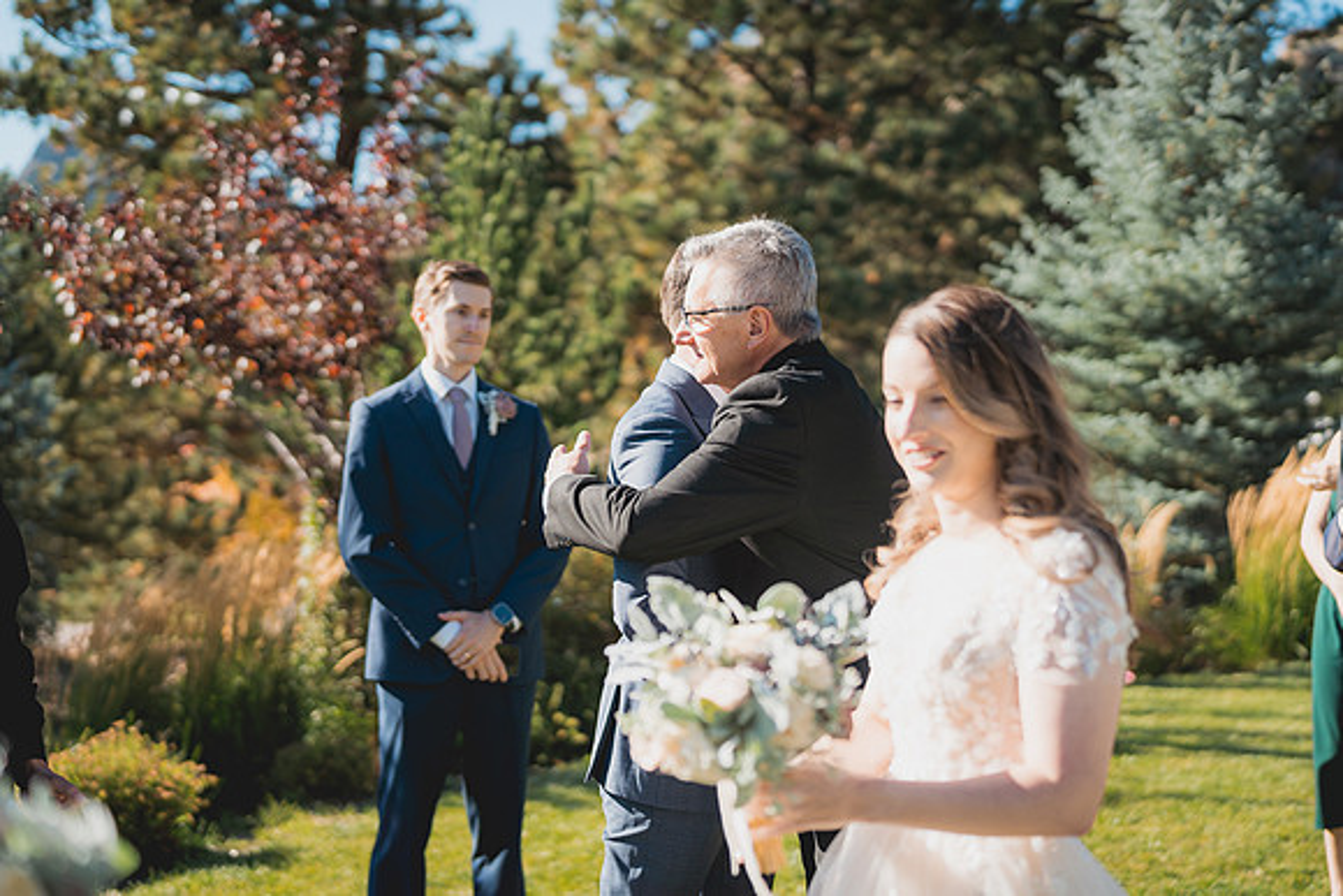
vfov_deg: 26.6
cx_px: 672
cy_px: 448
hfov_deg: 39.0
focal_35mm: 51
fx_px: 1896
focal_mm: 50
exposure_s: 1/4000
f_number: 1.8
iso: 200
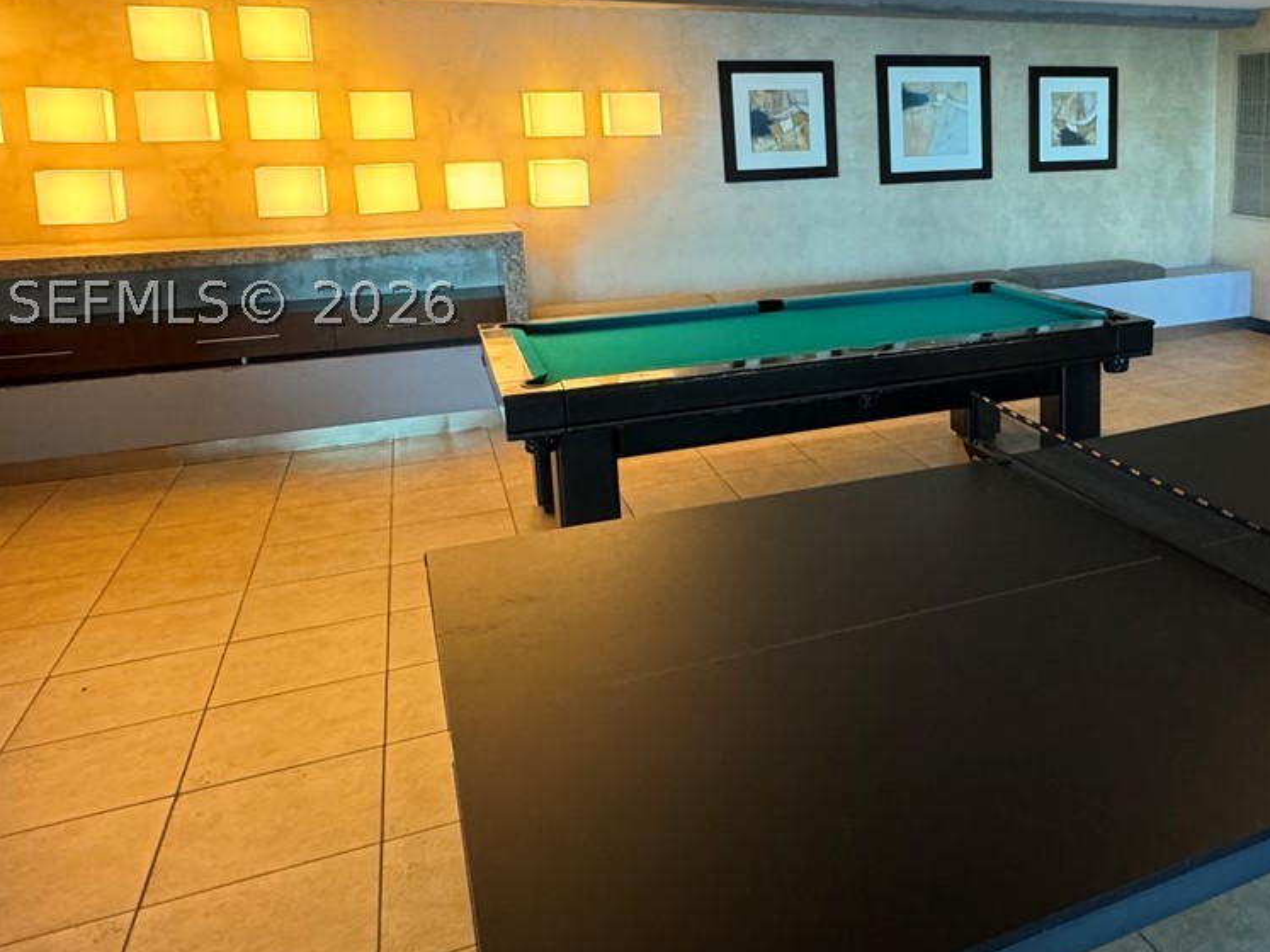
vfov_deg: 45.9
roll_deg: -0.6
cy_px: 303
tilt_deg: -8.5
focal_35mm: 30
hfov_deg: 56.5
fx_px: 1100
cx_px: 978
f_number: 2.2
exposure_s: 1/60
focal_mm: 2.22
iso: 320
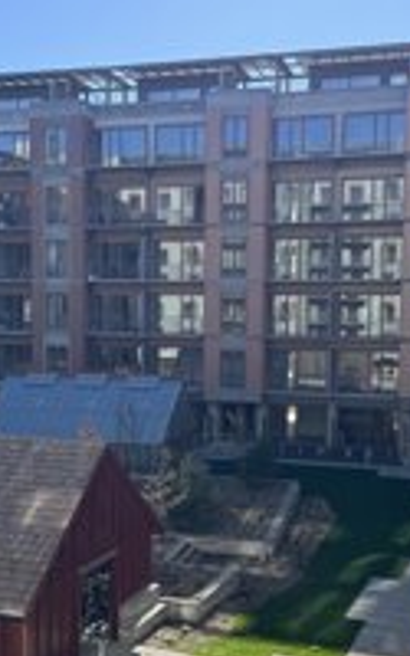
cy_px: 371
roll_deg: +0.8
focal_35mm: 51
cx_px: 167
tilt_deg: -3.4
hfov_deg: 25.3
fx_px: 912
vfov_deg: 39.5
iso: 80
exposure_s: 1/2415
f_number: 1.78
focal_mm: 6.76
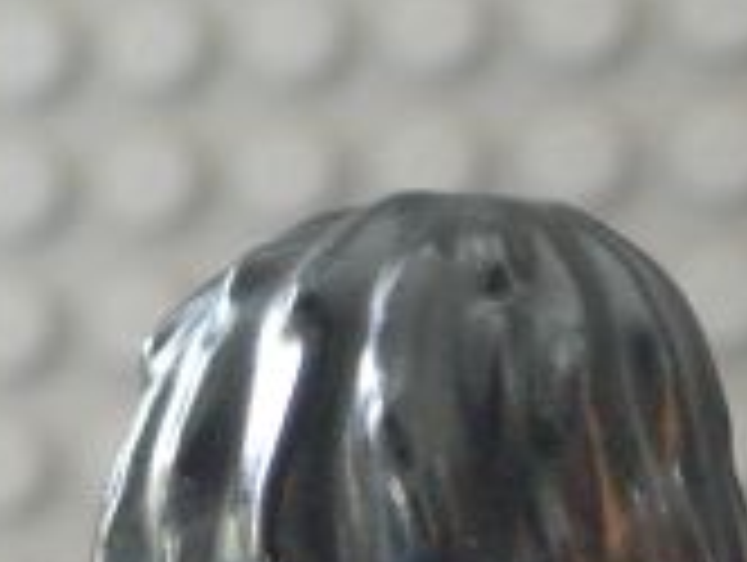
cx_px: 441
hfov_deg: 15.0
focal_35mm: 131
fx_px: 2831
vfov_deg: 11.0
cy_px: 764
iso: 200
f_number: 2.8
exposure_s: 1/10
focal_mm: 6.3
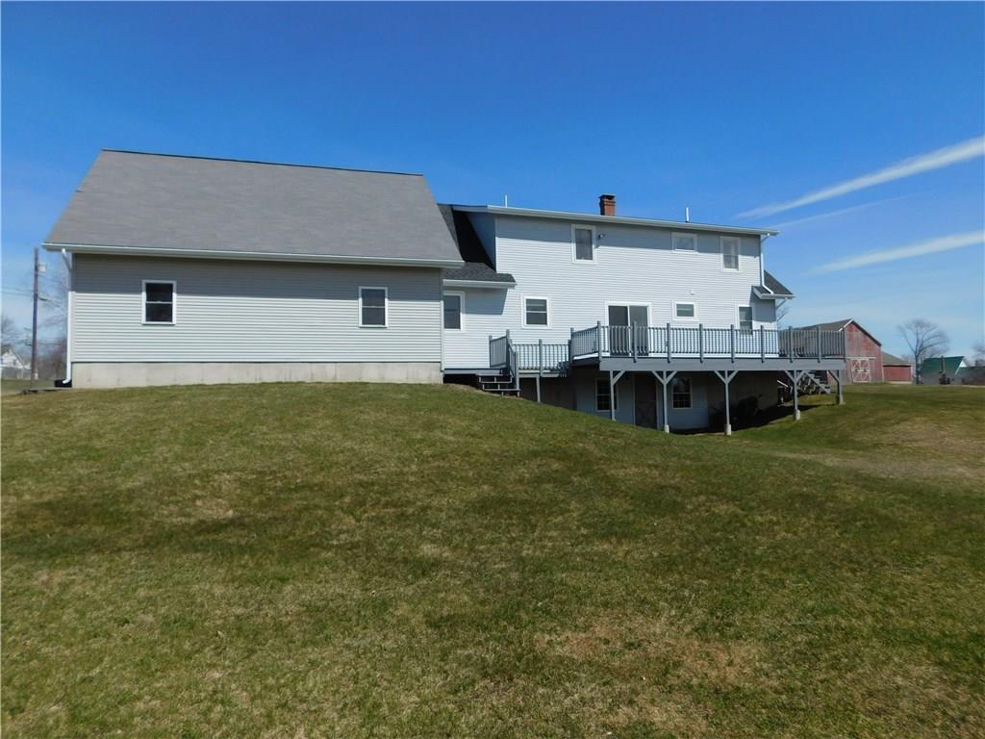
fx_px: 654
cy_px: 370
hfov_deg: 73.9
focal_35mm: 23
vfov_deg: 58.9
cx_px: 492
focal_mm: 4
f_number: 6
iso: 125
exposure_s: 1/800
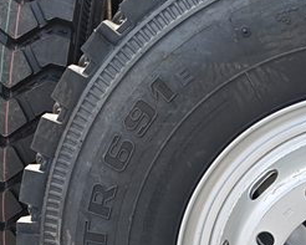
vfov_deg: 20.4
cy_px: 236
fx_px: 661
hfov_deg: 23.7
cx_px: 371
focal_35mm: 73
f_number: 1.62
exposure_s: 1/982
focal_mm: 6.55
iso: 50
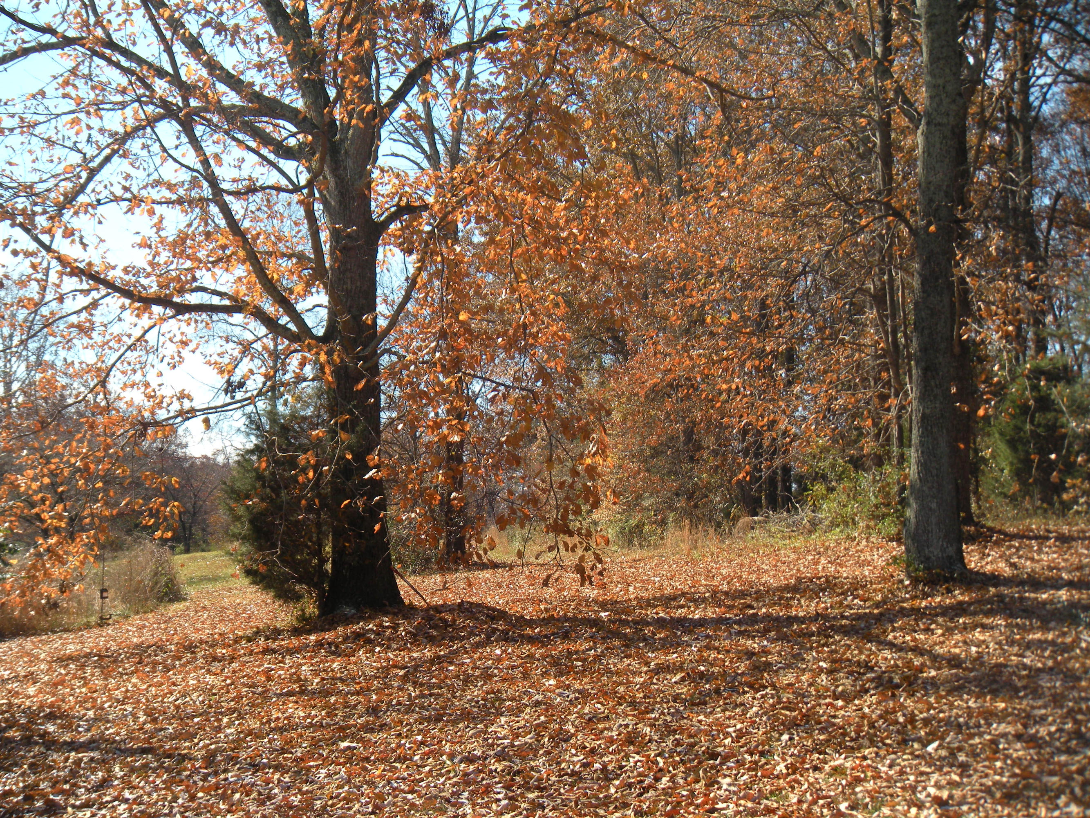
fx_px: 1921
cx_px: 545
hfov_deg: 31.7
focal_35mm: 61
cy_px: 409
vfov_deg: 24.0
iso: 64
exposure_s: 1/221
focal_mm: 10.2
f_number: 4.3
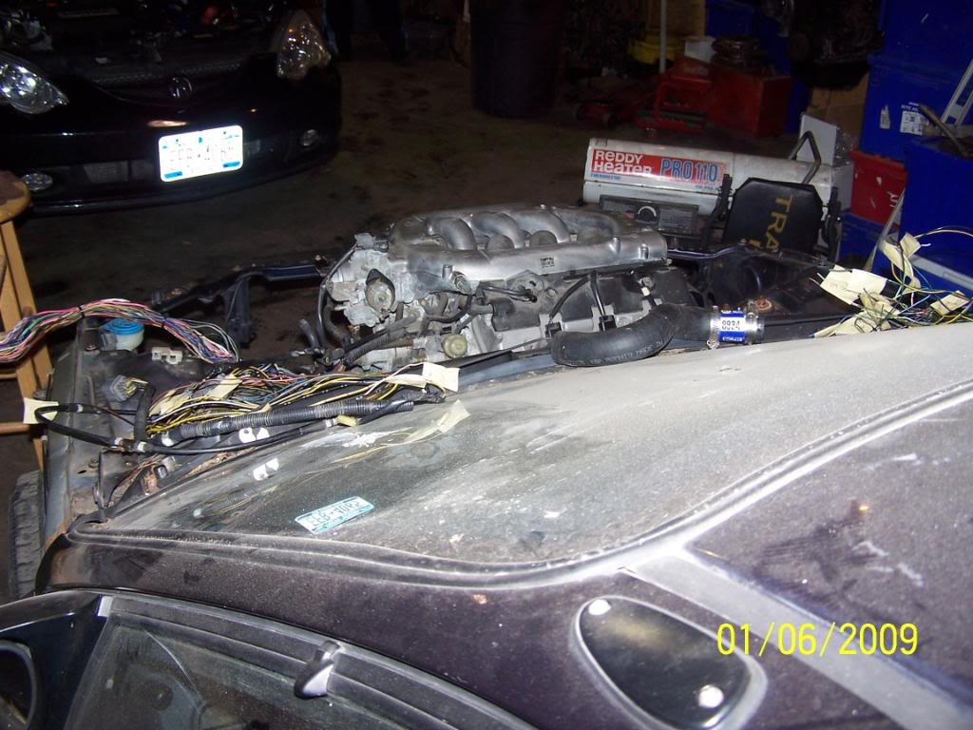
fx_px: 1068
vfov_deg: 37.7
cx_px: 486
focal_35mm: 38
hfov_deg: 49.0
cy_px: 365
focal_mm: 6.3
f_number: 2.8
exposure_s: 1/60
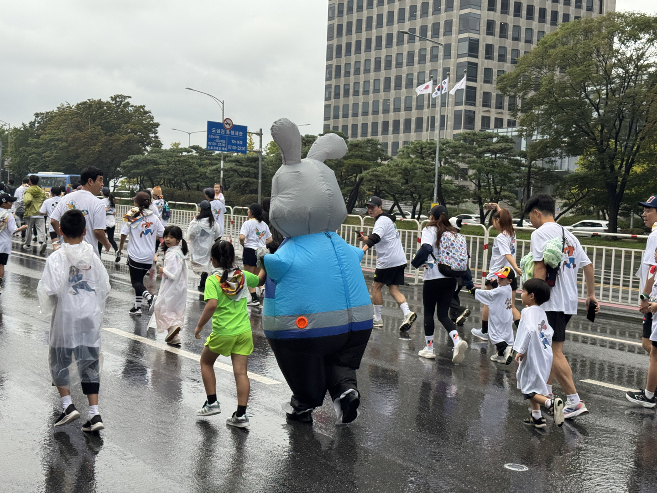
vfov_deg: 30.3
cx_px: 328
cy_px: 246
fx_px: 911
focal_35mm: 48
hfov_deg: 39.7
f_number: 1.78
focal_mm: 6.76
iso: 64
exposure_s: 1/343
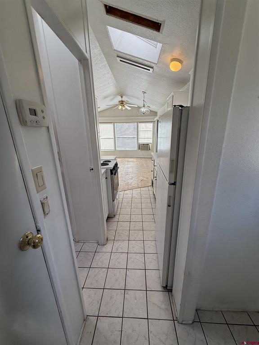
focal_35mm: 14
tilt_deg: -15.3
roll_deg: +0.6
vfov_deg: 102.1
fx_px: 140
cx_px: 130
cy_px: 172
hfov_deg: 85.7
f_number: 2.2
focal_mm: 2.22
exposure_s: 1/448
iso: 64
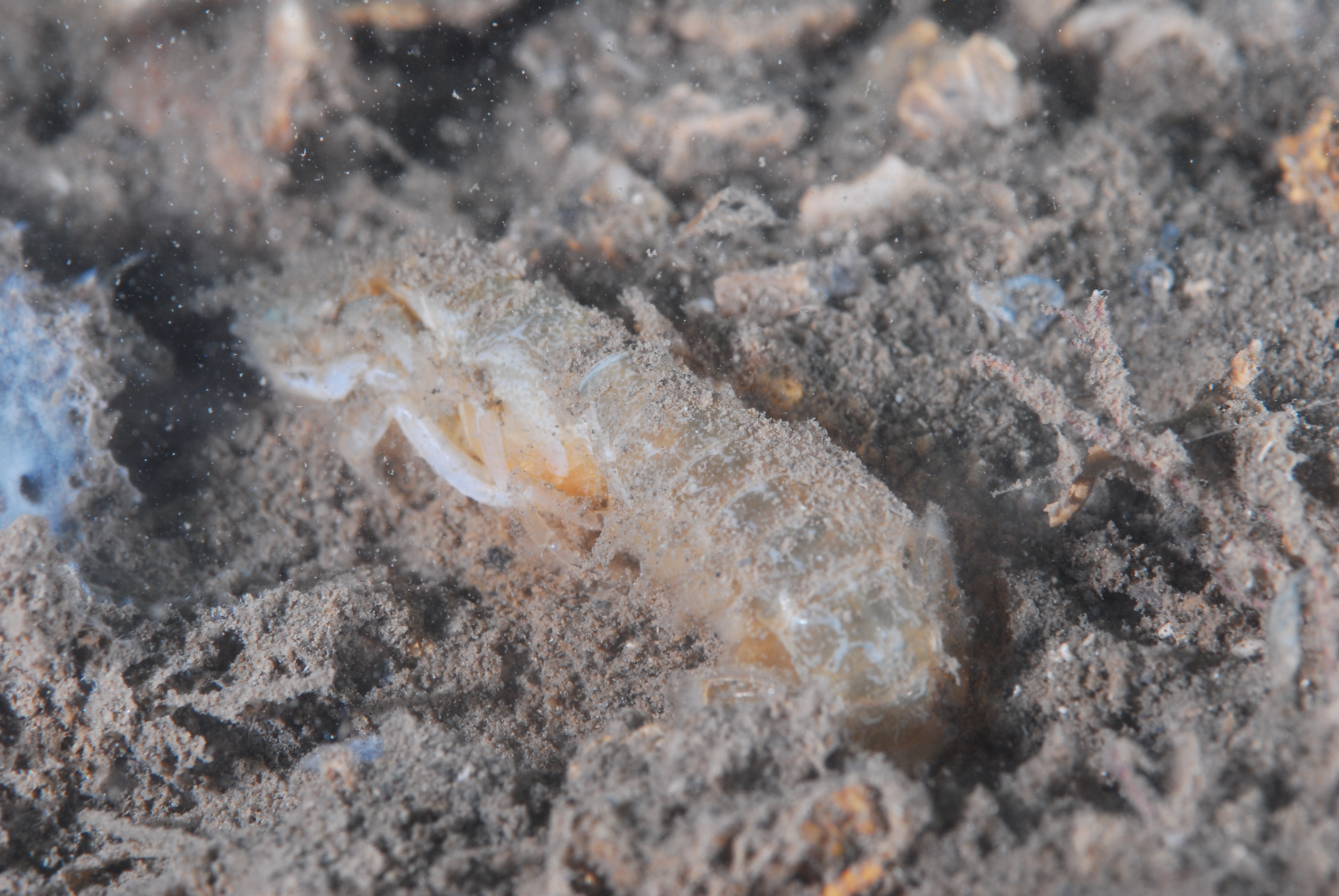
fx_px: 4748
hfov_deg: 16.1
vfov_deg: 10.8
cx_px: 670
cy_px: 448
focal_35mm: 128
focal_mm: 85
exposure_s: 1/200
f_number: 20
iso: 250
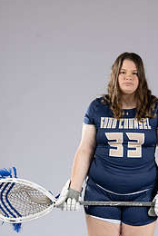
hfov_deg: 9.8
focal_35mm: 140
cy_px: 191
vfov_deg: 14.5
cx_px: 109
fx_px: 919
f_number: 6.3
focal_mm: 81
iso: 250
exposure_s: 1/200
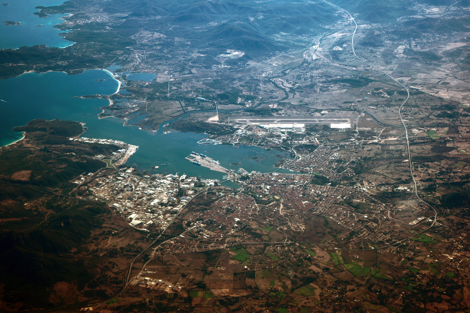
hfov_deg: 24.6
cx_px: 235
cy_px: 156
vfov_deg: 16.6
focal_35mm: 82
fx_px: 1077
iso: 100
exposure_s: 1/500
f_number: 5.6
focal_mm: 55
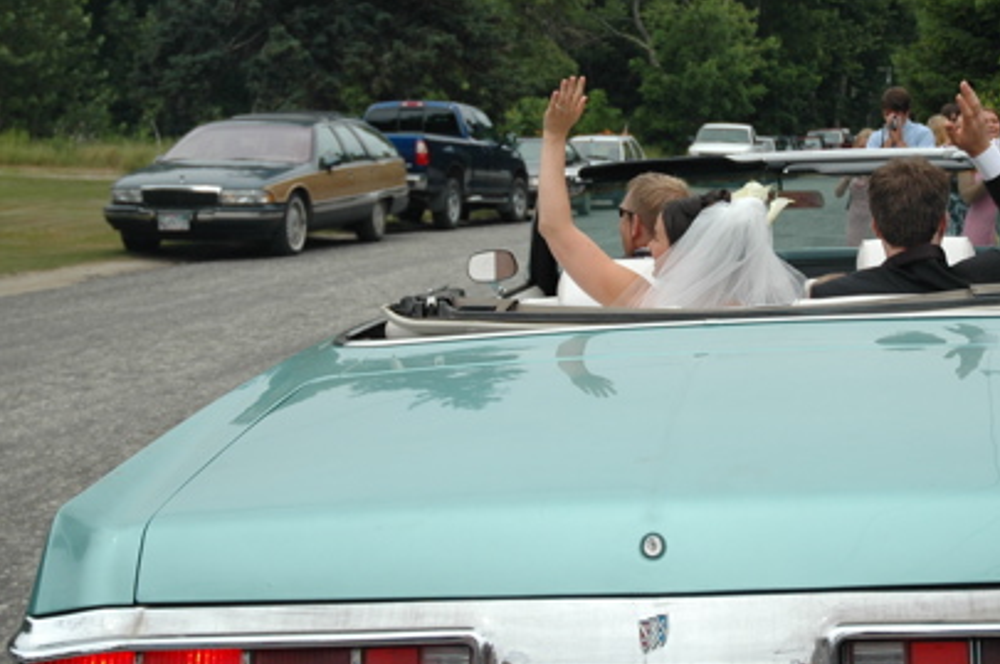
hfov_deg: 29.2
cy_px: 218
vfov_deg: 19.7
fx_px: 1909
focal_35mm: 69
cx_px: 630
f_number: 4
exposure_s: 1/1000
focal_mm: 29
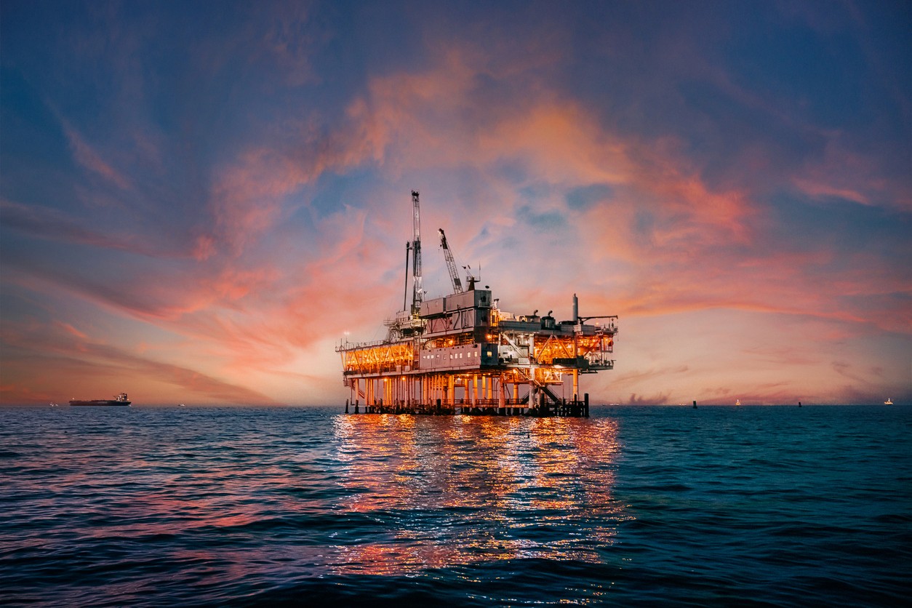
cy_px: 304
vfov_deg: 38.9
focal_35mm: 34
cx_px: 456
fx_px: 861
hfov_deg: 55.8
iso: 2000
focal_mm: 34
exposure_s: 1/100
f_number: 2.8
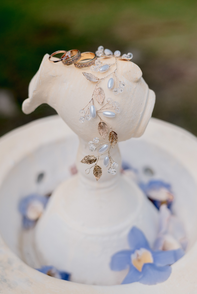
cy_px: 147
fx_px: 410
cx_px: 98
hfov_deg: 27.0
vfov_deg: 39.6
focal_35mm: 50
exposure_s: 1/6400
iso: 400
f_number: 2.8
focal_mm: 50
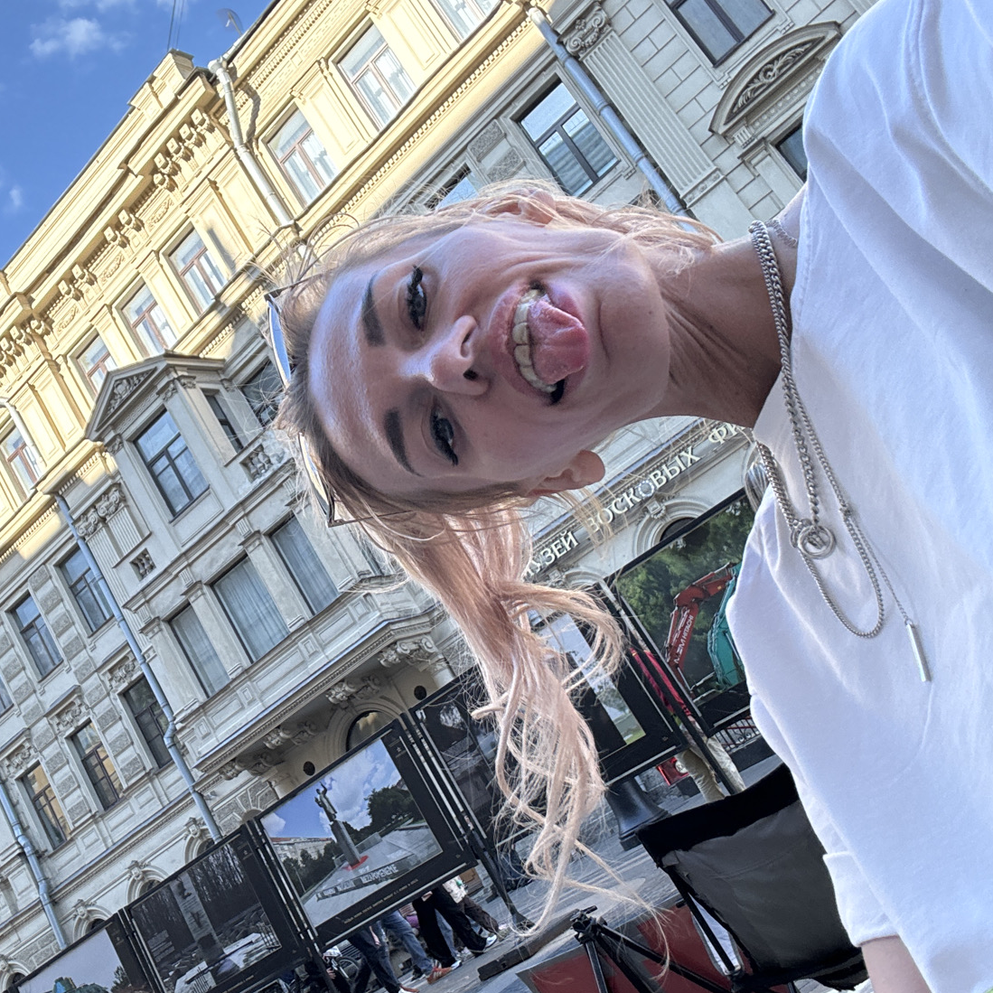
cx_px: 312
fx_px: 1201
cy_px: 540
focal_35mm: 37
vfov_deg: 44.9
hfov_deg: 44.1
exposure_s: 1/165
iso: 25
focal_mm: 2.69
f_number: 1.9
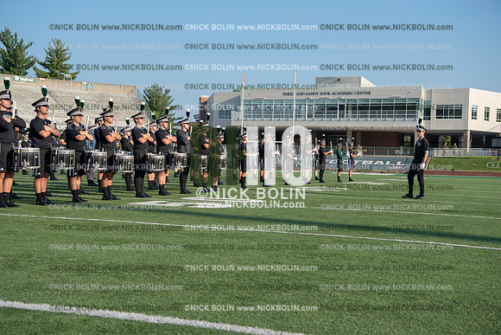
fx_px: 668
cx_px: 250
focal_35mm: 48
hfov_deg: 41.1
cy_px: 168
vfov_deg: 28.1
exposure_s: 1/500
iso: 100
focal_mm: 48
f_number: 5.6
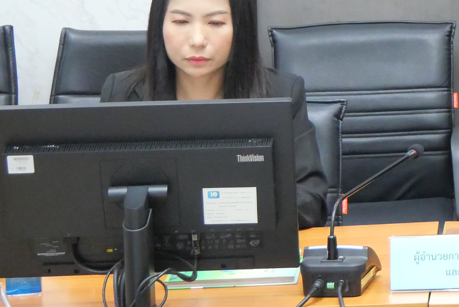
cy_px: -65
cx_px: 617
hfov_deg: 12.8
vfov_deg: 8.8
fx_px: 1965
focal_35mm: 154
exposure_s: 1/40
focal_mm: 27
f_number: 4.6
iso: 3200
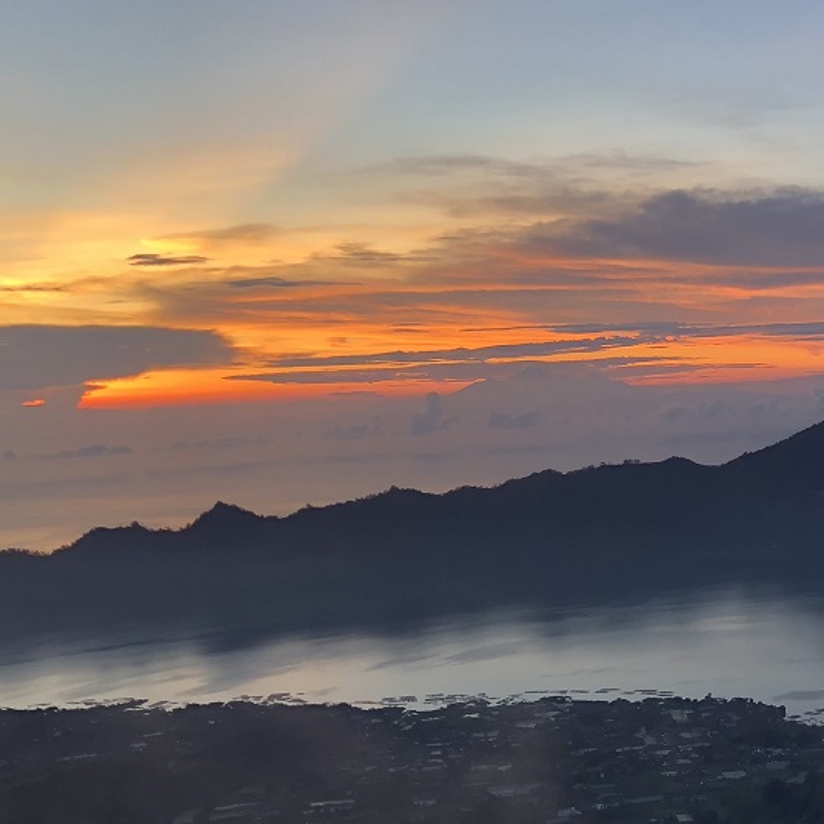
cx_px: 850
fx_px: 1508
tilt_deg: +0.2
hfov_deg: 28.4
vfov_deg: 30.5
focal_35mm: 56
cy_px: 382
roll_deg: +2.6
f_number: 1.8
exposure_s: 1/100
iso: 100
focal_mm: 3.99
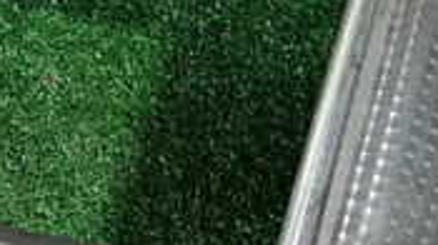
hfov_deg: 18.5
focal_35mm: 112
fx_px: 1299
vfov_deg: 10.8
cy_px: 118
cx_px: -20
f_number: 2.3
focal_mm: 5.4
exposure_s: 1/30
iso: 800
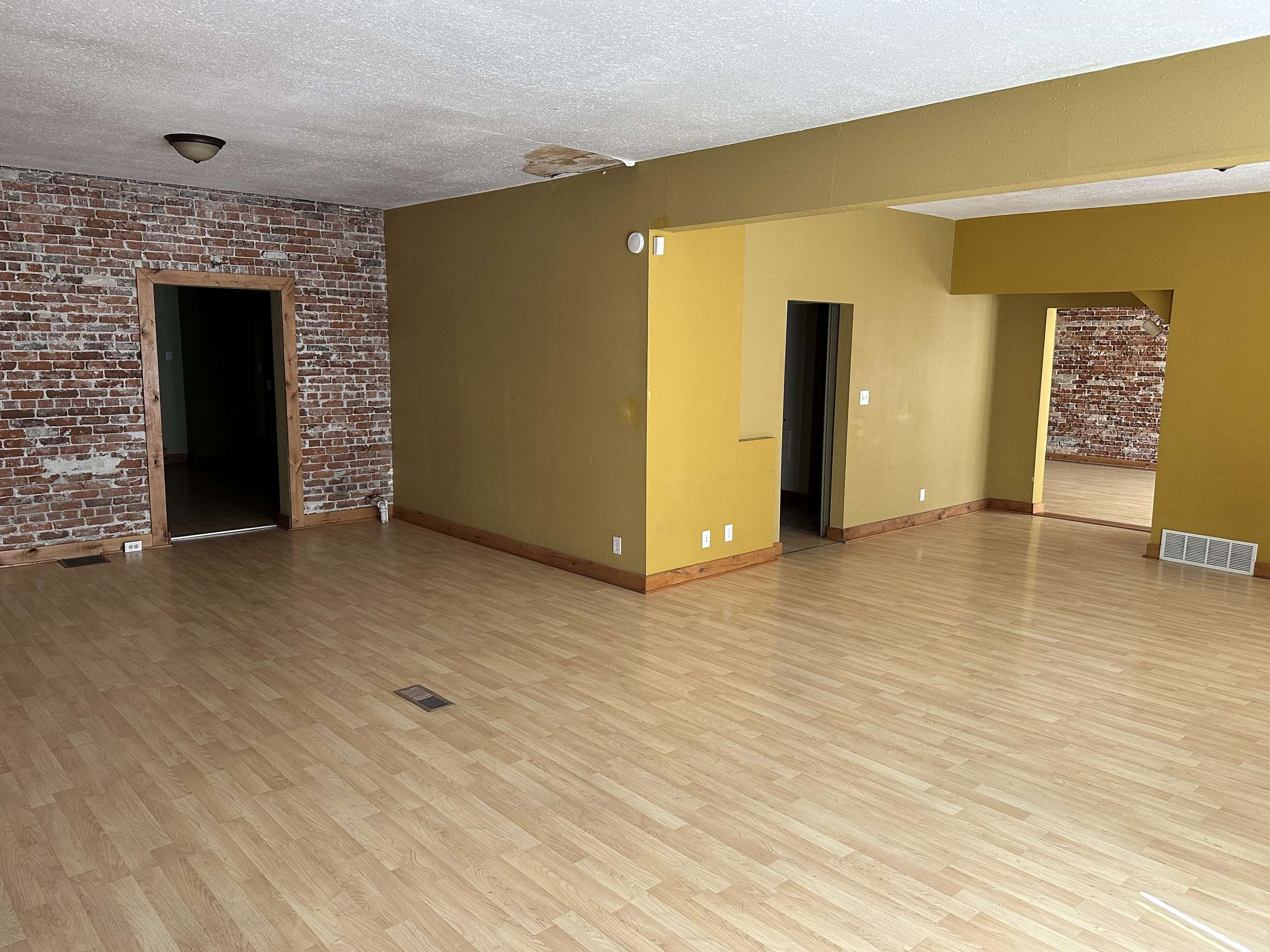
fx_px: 917
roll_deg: -0.3
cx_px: 615
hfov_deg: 69.4
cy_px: 475
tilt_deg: -9.2
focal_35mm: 25
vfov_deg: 54.9
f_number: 1.78
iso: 250
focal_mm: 6.86
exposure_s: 1/116
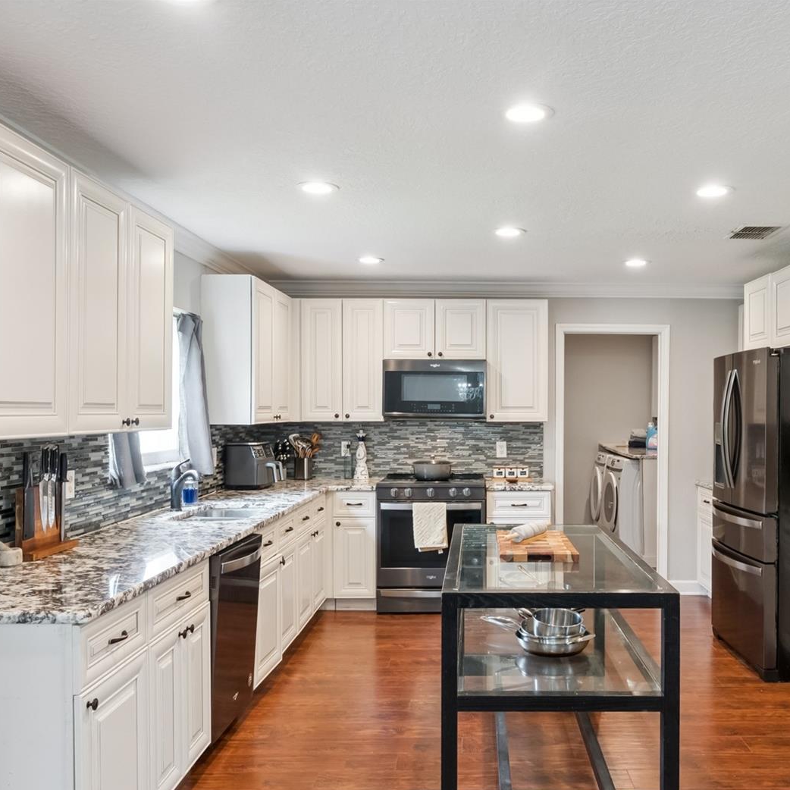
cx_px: 488
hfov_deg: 53.5
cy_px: 401
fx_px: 775
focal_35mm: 30
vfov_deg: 54.0
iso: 800
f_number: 10
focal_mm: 15.7
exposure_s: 1/13
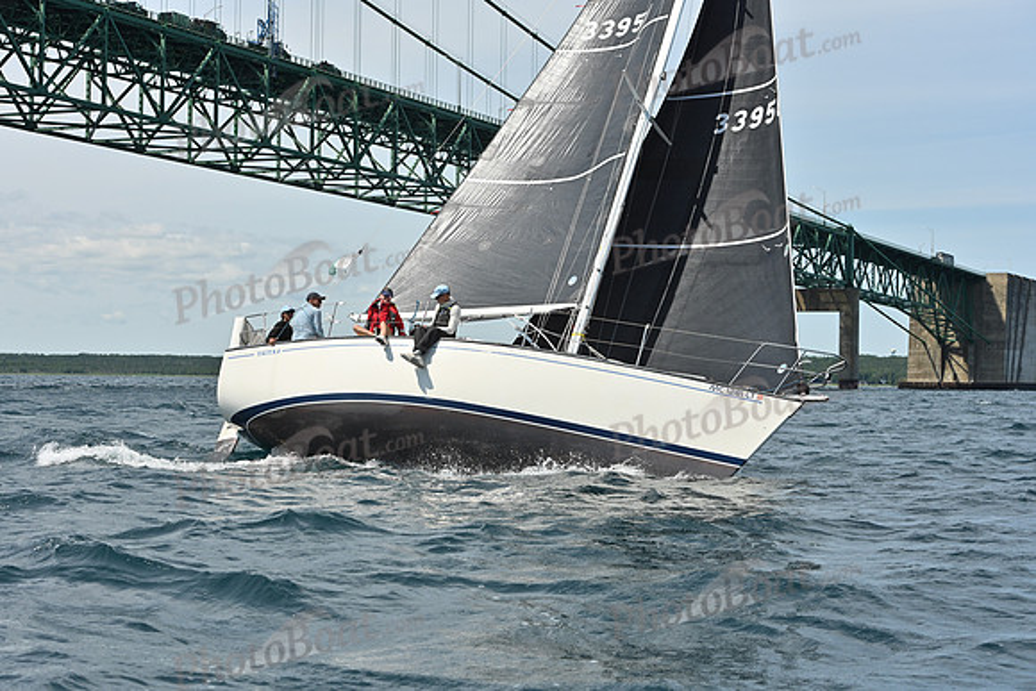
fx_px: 2015
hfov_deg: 28.8
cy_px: 346
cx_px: 518
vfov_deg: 19.5
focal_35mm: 70
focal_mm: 70
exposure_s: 1/1250
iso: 320
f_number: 9
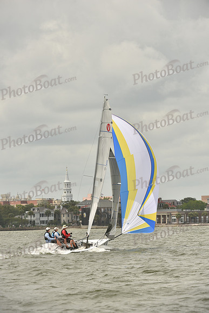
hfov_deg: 6.9
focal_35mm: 200
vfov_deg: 10.3
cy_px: 156
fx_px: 1740
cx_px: 104
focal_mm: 200
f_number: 7.1
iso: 320
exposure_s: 1/1250
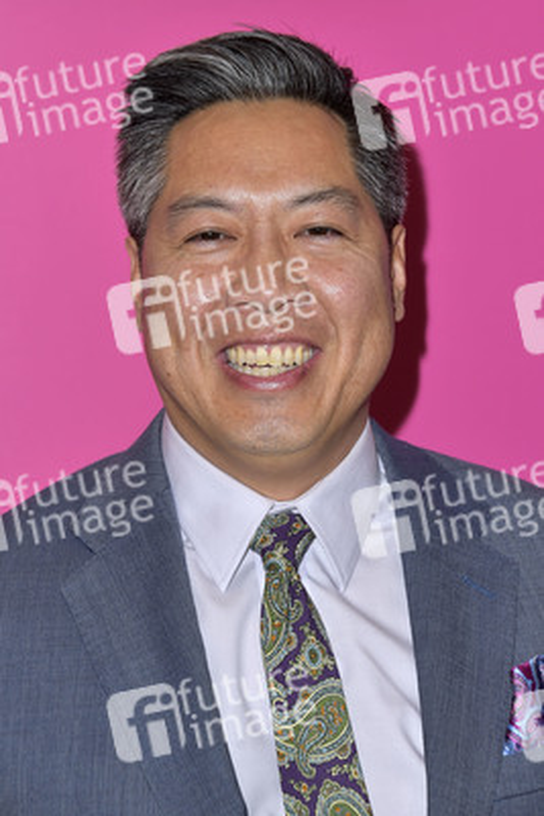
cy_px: 408
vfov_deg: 18.3
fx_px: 2536
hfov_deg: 12.2
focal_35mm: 112
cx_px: 272
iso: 250
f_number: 6.3
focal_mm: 112
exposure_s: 1/250
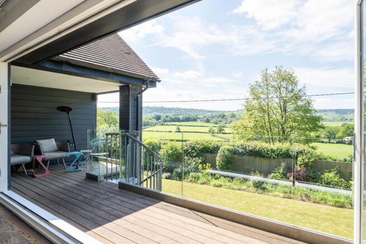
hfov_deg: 81.2
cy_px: 122
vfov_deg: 59.5
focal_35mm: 21
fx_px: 214
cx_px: 183
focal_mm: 14
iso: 100
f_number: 8
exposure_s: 1/60
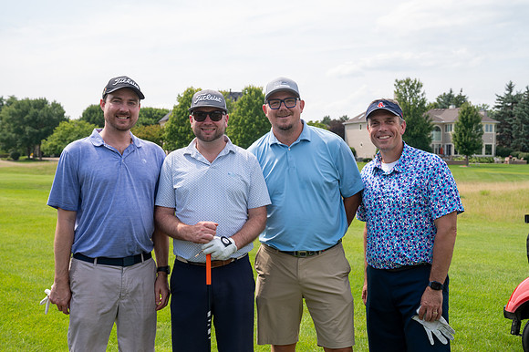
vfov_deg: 28.6
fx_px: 690
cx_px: 264
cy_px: 176
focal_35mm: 47
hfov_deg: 41.9
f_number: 6.3
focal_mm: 47
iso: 250
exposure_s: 1/500
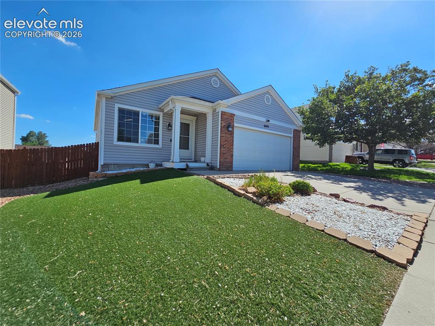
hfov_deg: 106.2
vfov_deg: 89.9
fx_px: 163
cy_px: 163
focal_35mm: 13
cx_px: 218
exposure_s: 1/2614
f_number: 2.2
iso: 50
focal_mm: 2.2
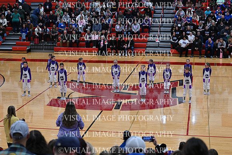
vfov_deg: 19.5
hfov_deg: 28.8
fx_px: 451
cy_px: 78
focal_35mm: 70
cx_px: 116
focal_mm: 70
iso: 4000
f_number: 4
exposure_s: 1/400
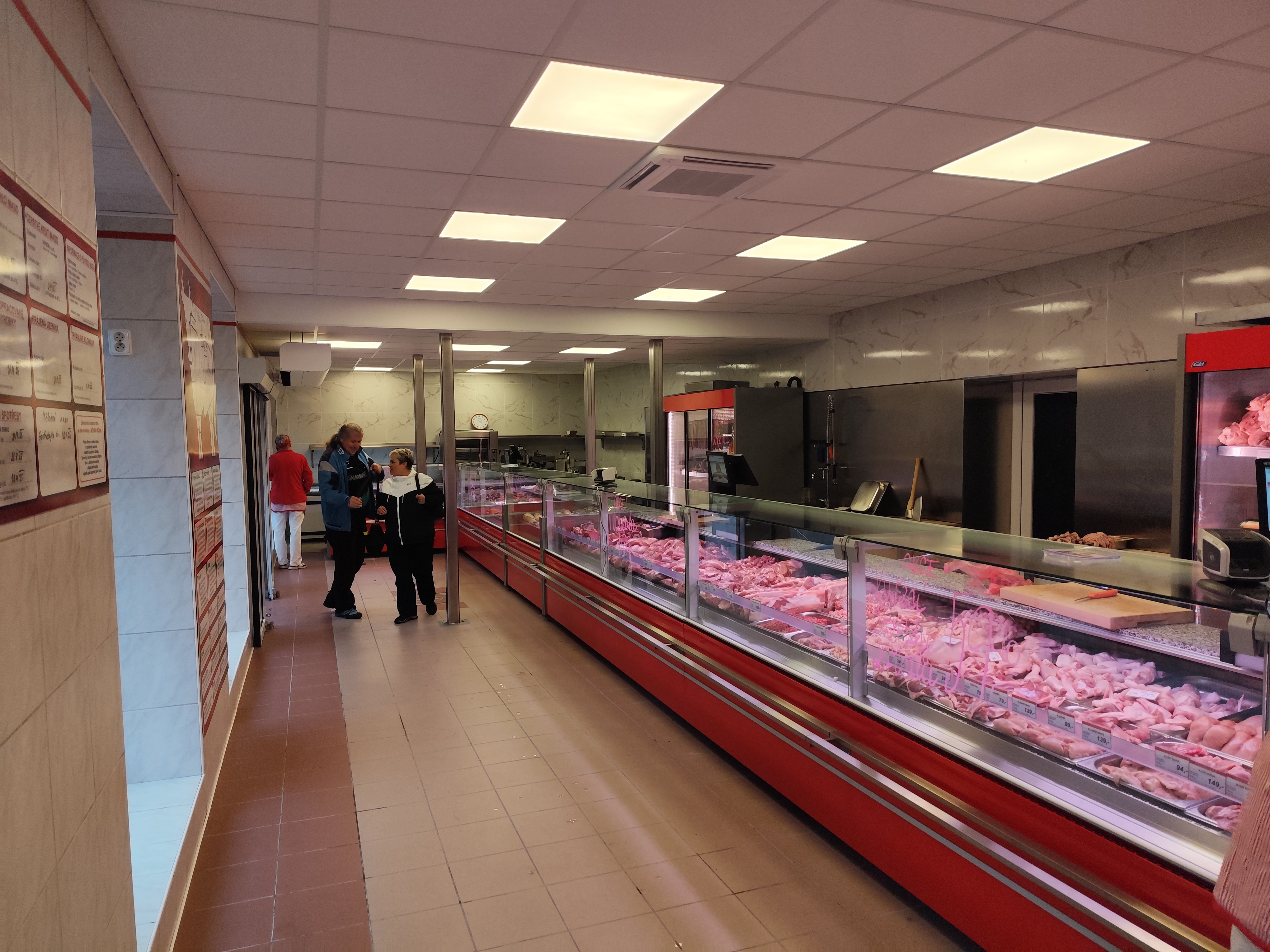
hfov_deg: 73.9
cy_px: 476
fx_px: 844
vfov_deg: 58.9
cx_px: 635
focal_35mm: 23
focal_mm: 6.19
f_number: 1.65
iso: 50
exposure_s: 1/126
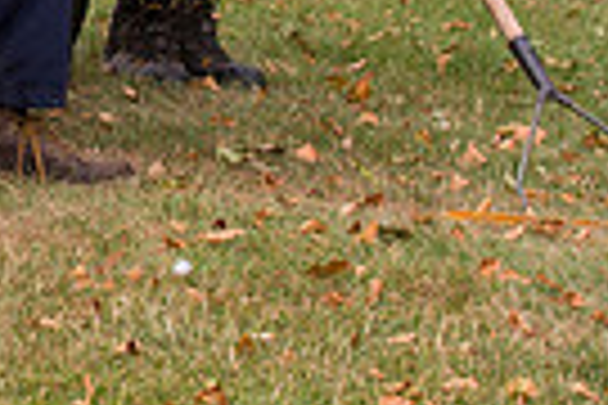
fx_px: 5083
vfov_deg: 4.5
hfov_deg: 6.6
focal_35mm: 301
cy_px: -416
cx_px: -585
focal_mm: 70
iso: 400
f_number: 8
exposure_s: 1/200
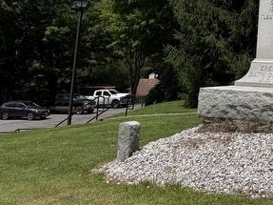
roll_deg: -2.4
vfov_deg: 20.7
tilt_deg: +8.0
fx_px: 528
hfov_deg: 27.3
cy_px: -28
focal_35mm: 67
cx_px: 275
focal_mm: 6.76
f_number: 1.78
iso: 80
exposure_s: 1/10309
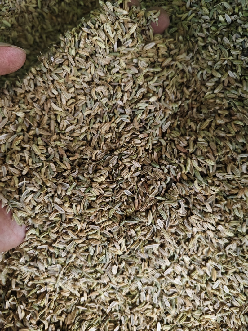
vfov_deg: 73.9
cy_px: 166
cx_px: 124
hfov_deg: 58.9
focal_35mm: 23
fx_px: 220
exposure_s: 1/510
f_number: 1.88
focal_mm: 5.56
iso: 2269
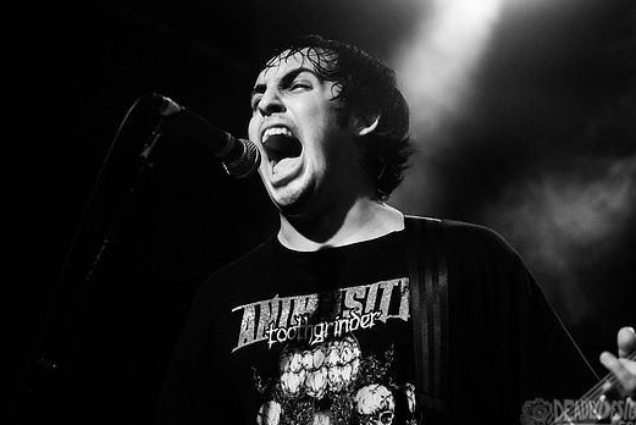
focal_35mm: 89
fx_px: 1573
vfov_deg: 15.4
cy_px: 206
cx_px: 311
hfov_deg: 22.9
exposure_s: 1/500
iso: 3200
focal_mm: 80
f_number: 3.2
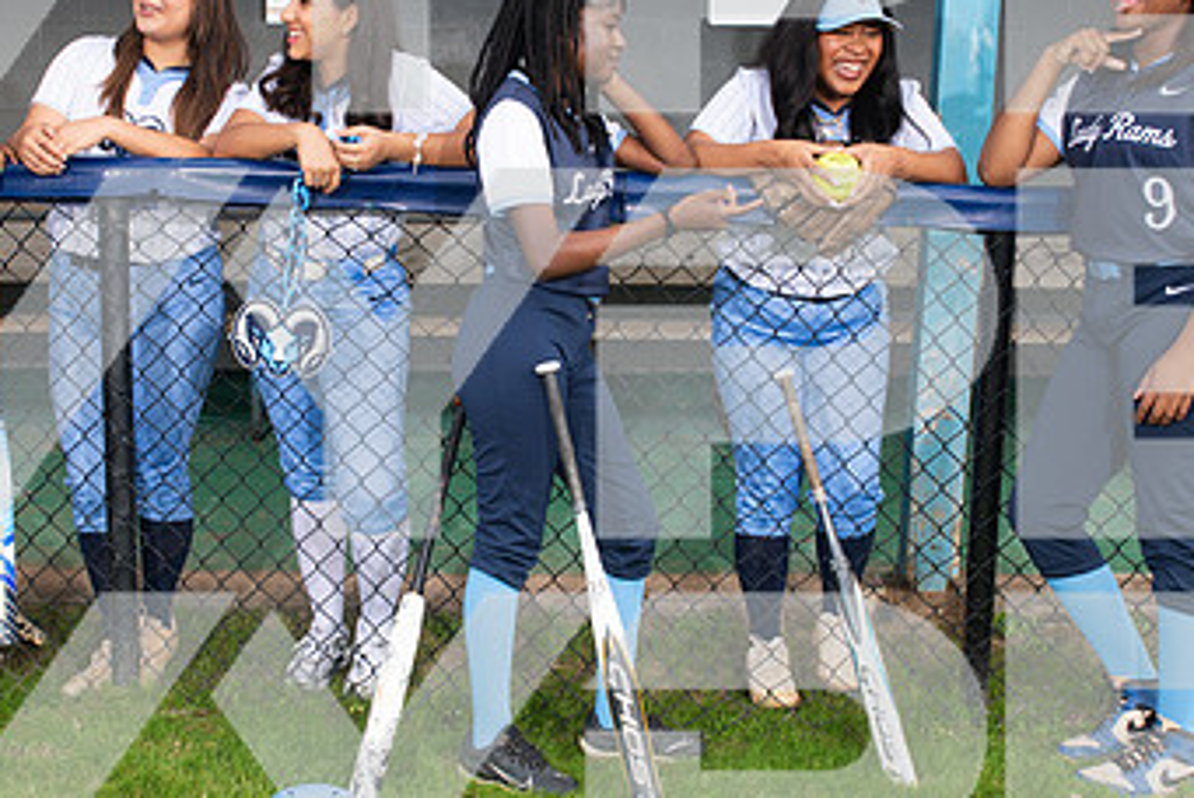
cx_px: 529
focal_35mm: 51
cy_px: 355
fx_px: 1693
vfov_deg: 26.5
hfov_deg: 38.8
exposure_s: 1/250
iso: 200
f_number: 8
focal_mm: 30
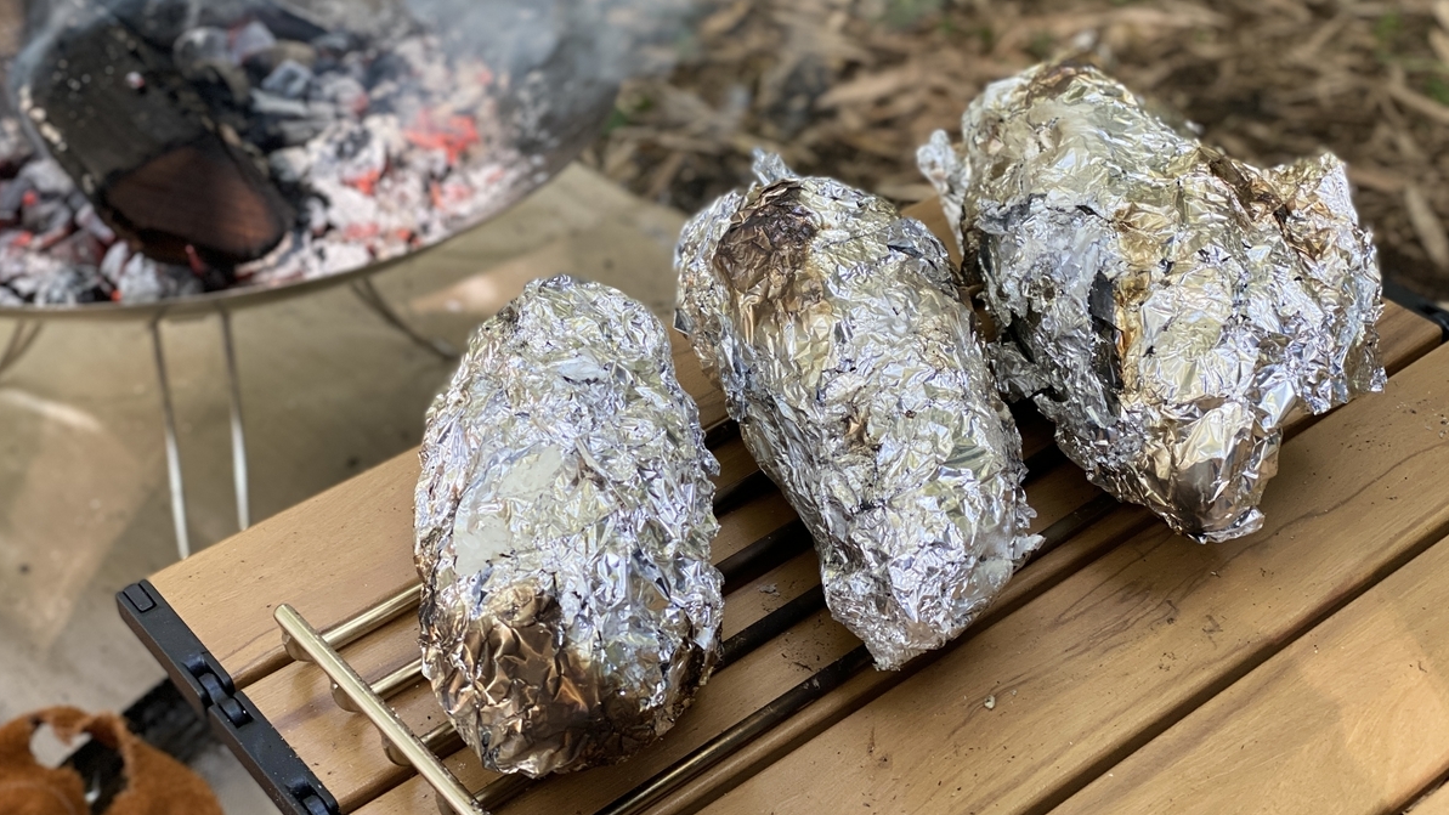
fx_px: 2190
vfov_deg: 21.0
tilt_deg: -29.5
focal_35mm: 57
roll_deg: +1.1
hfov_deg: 36.6
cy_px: 299
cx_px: 723
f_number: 2
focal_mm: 6
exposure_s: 1/122
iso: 100
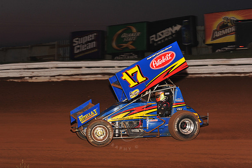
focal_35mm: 92
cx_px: 126
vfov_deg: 14.8
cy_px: 84
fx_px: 644
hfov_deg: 22.2
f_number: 7.1
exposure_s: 1/320
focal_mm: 92
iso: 1000
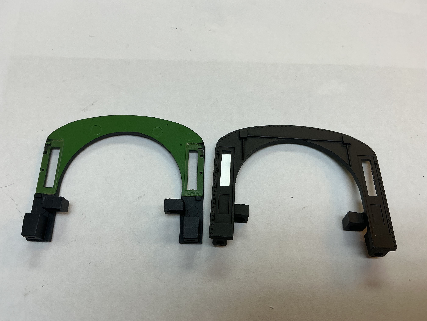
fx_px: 358
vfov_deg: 48.2
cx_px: 214
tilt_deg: -68.3
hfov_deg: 61.7
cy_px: 160
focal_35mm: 29
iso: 25
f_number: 1.8
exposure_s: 1/100
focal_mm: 3
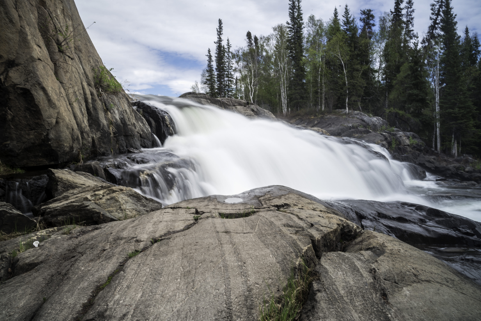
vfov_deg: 42.4
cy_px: 160
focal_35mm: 31
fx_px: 414
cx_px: 240
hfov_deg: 60.3
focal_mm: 31
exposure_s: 1
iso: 100
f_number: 20
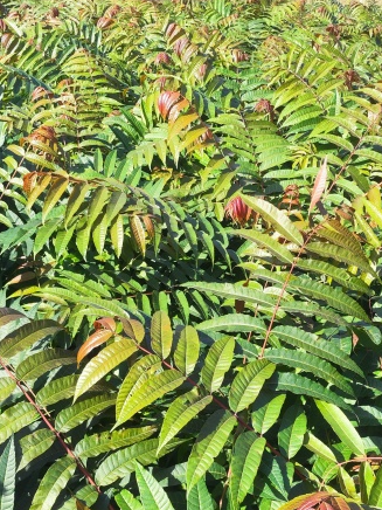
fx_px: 647
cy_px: 290
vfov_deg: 42.8
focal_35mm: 44
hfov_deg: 32.7
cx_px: 143
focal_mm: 6.92
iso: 50
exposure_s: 1/899
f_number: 1.9
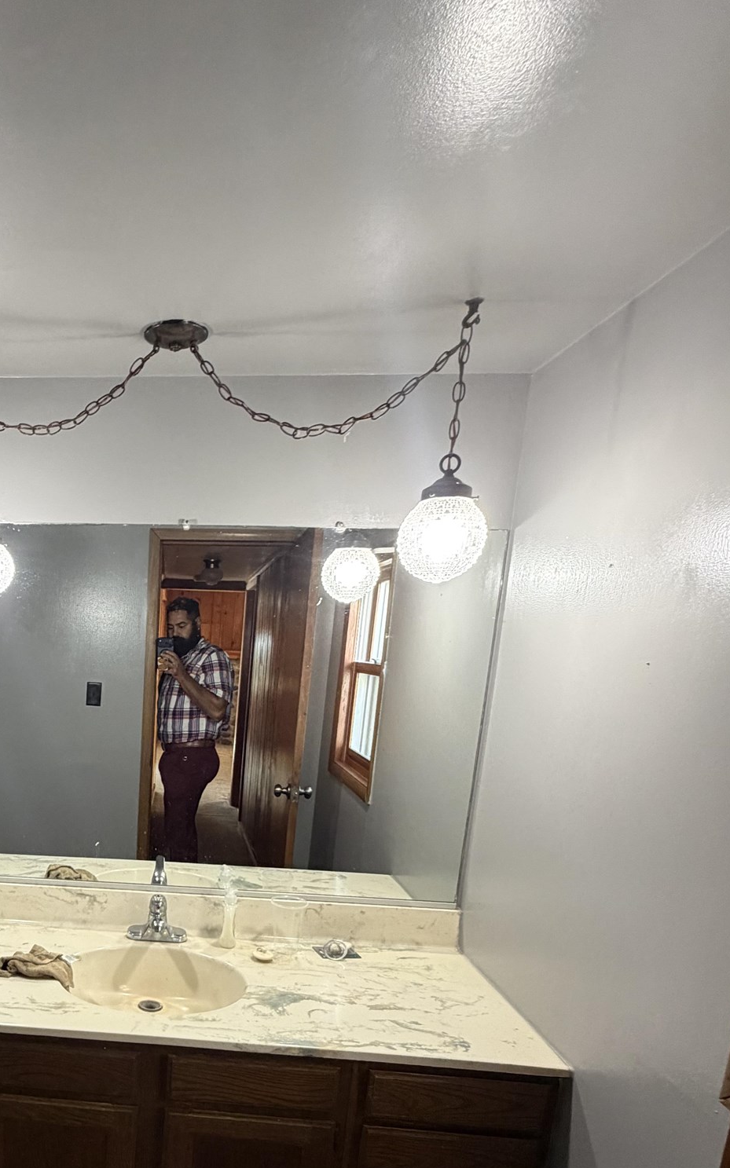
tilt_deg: -13.8
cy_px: 801
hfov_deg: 48.4
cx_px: 97
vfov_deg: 74.2
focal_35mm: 23
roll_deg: -1.5
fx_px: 732
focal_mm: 2.22
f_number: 2.2
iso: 320
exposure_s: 1/60
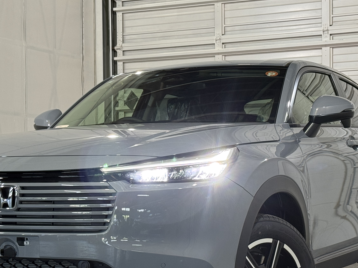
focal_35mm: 86
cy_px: 164
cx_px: 163
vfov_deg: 17.2
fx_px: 890
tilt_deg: +0.6
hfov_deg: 22.7
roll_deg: -0.2
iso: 80
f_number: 1.78
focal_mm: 6.76
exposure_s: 1/60
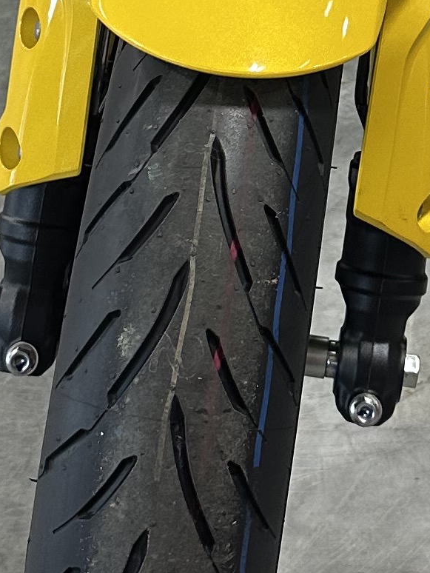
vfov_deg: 14.6
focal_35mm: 125
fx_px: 2069
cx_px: 311
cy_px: -297
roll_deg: +7.3
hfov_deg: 11.8
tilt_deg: -18.8
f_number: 1.78
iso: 125
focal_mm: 6.86
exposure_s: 1/120
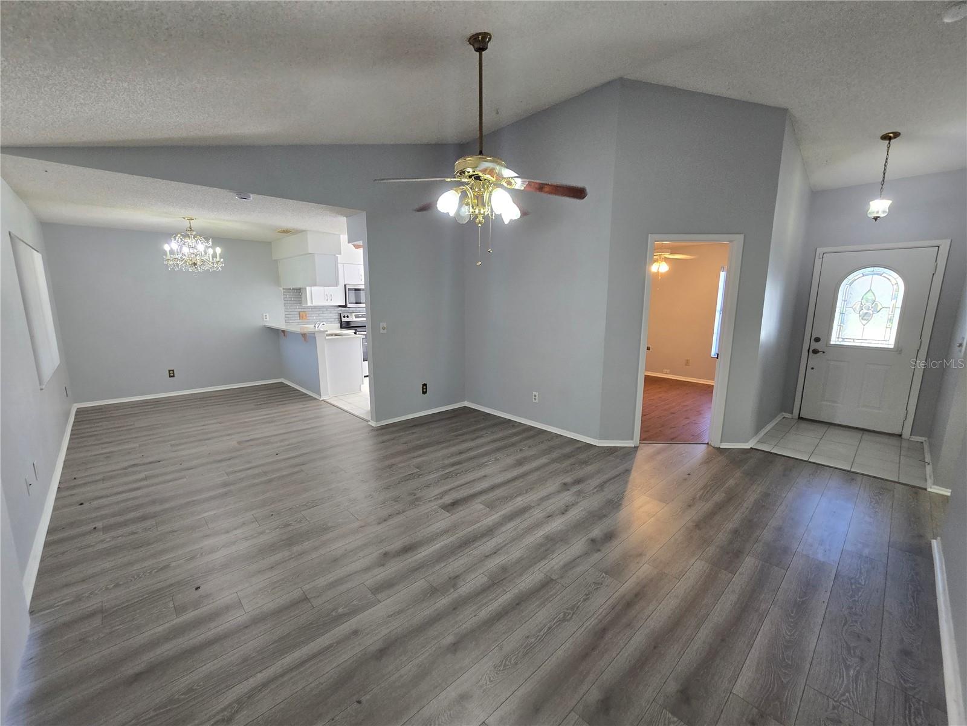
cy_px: 363
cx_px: 484
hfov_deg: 106.2
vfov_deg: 89.9
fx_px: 363
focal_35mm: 13
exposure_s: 1/60
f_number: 2.2
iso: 160
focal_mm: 2.2
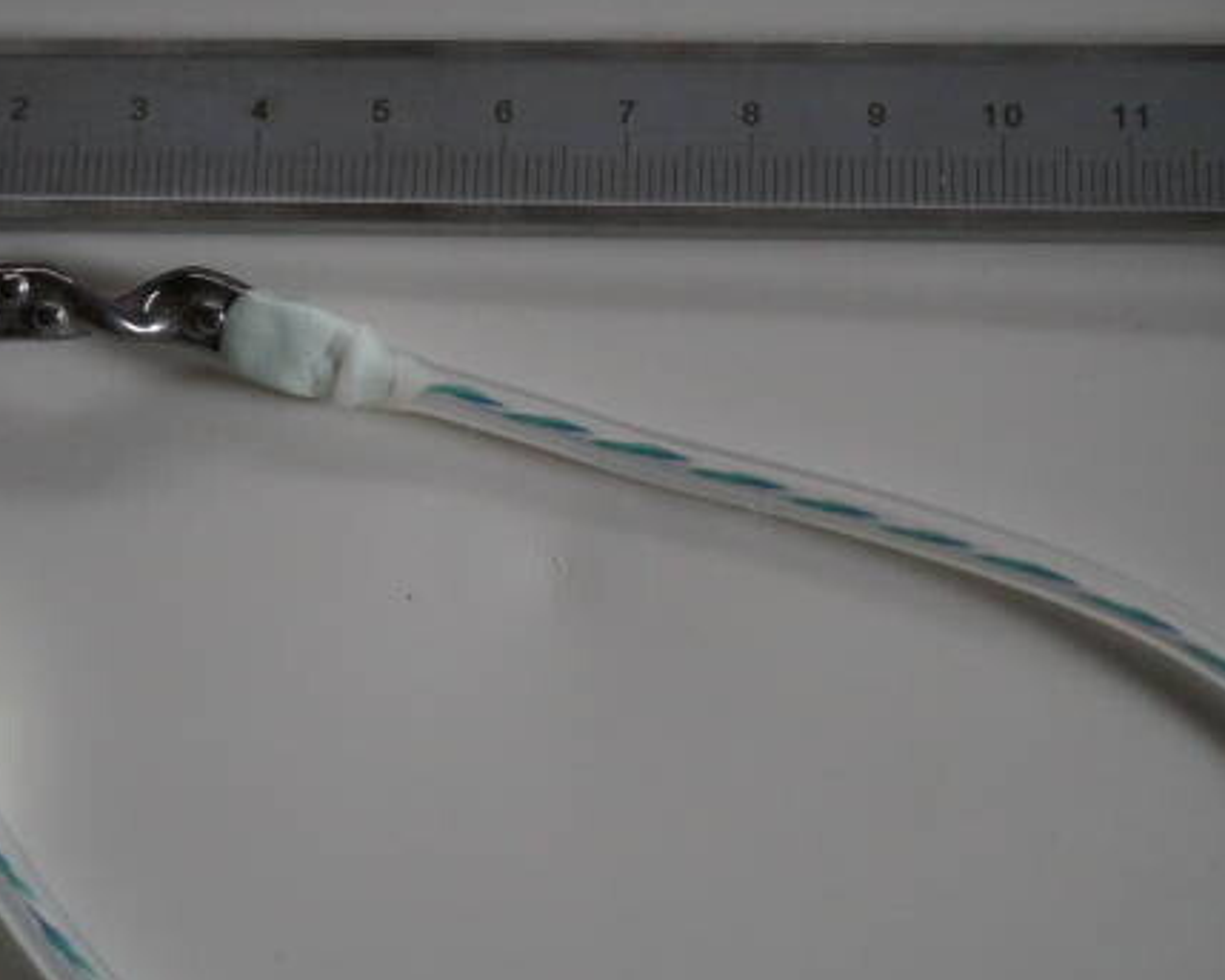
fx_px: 2284
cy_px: 547
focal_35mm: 63
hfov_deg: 29.9
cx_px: 457
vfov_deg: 24.2
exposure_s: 1/160
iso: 3200
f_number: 3.5
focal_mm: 30
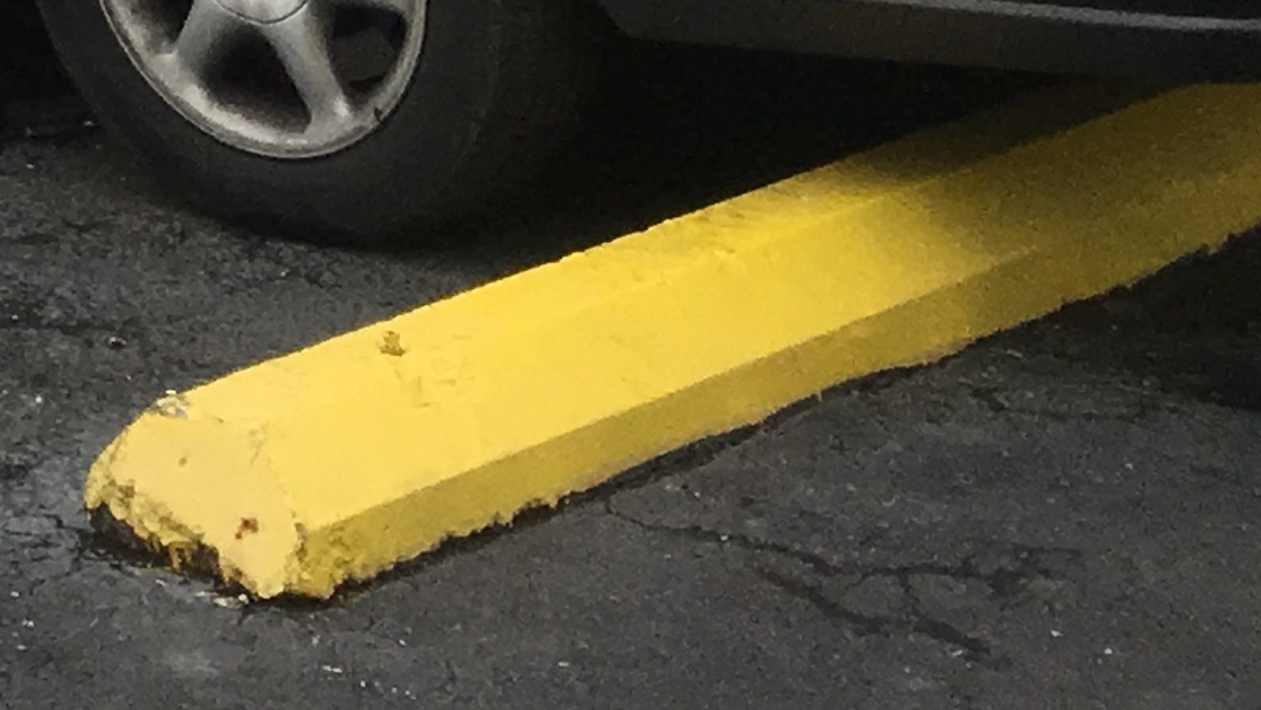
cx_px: -1650
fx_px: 5318
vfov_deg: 6.8
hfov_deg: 11.5
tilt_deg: +1.9
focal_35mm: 159
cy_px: -1576
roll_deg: +1.5
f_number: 2.2
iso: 25
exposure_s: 1/285
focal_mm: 4.15
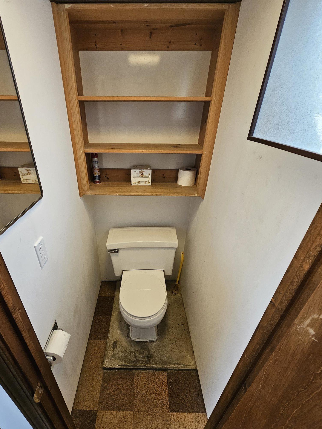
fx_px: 186
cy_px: 233
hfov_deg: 81.2
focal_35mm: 15
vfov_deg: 97.9
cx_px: 137
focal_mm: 2.2
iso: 320
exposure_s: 1/60
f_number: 2.2
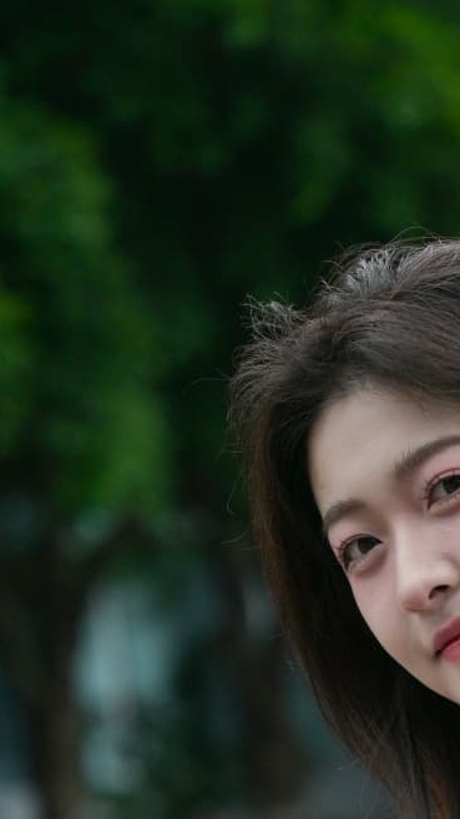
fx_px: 4364
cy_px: 1053
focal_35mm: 201
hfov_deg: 6.0
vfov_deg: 10.5
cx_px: 701
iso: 400
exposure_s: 1/500
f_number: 3.5
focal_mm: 70
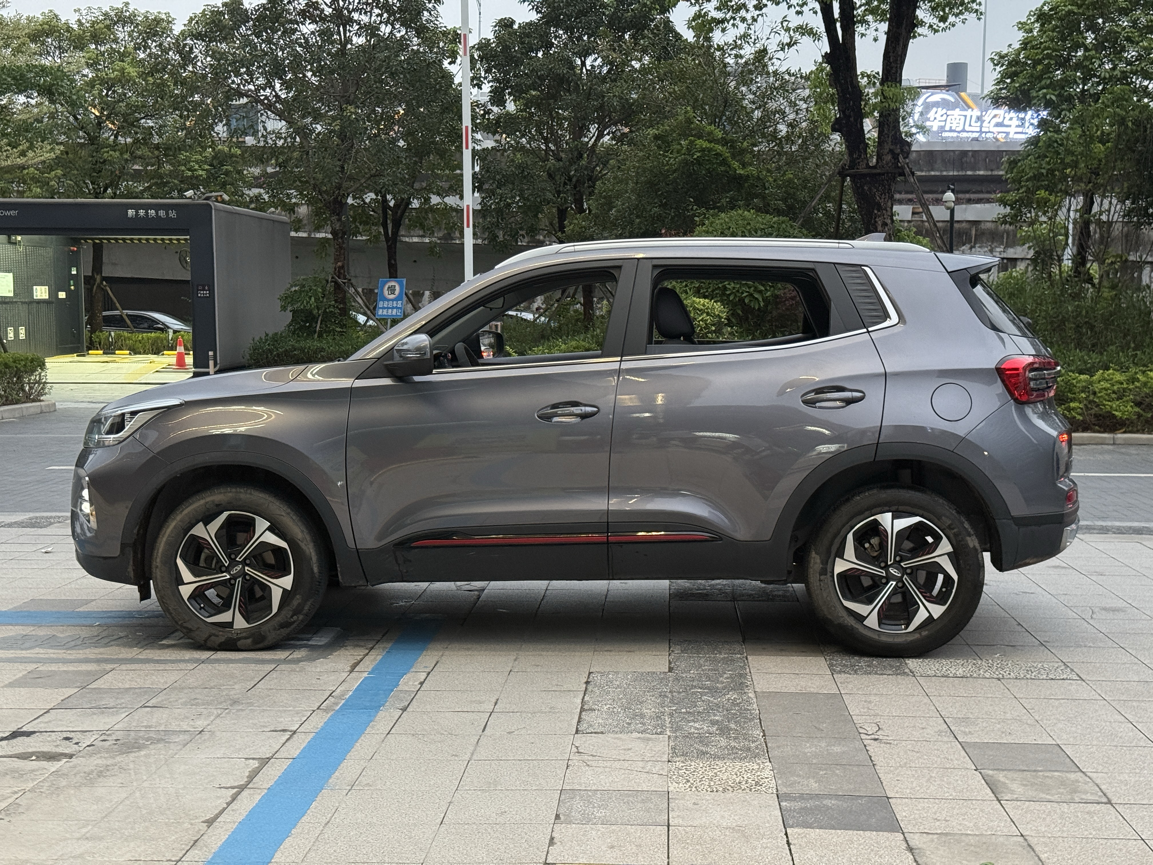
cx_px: 576
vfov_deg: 30.3
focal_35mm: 48
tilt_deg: -5.2
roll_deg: -0.3
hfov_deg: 39.7
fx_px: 1599
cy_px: 432
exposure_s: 1/40
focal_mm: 6.76
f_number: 1.78
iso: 500
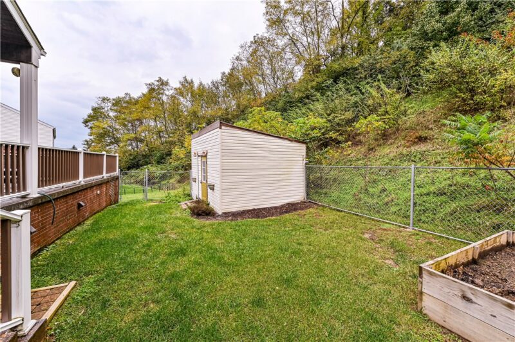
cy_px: 171
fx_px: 200
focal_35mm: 14
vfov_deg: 81.1
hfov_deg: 104.3
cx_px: 258
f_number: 8
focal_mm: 14
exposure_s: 1/30
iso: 100
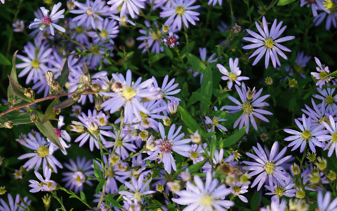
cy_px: 117
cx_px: 156
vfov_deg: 11.2
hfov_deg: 17.9
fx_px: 1072
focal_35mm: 117
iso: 100
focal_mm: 55
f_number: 5.6
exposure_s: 1/100
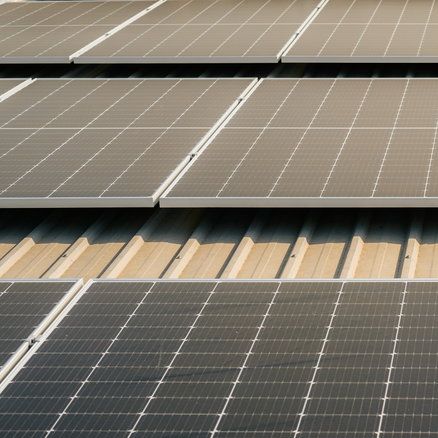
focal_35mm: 95
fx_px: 1360
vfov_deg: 18.3
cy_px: 230
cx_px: 471
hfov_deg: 17.7
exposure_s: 1/320
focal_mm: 50
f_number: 5.6
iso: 80
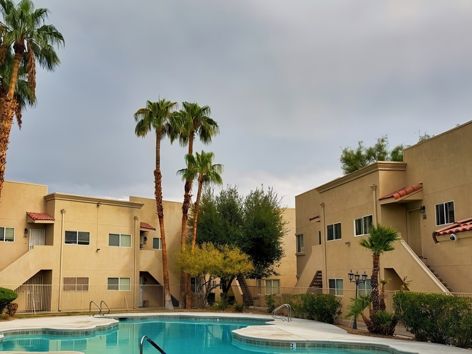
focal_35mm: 38
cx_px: 168
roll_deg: +0.5
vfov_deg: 37.6
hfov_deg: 48.4
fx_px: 518
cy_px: 216
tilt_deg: +7.7
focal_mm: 6.76
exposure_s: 1/6173
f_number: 1.78
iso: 80
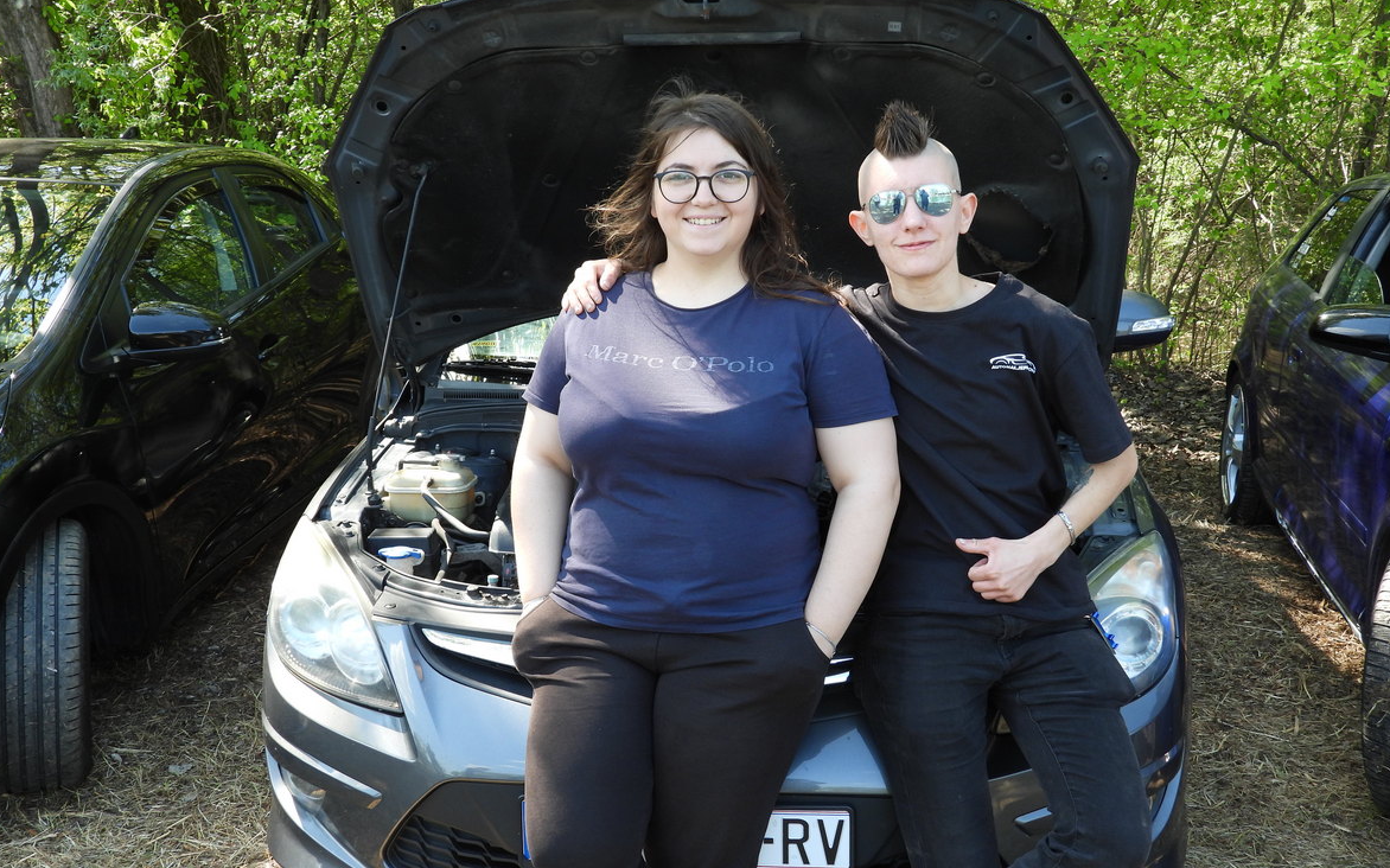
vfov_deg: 33.5
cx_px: 681
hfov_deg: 51.5
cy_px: 472
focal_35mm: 38
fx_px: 1439
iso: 100
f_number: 3.2
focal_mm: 6.3
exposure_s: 1/125
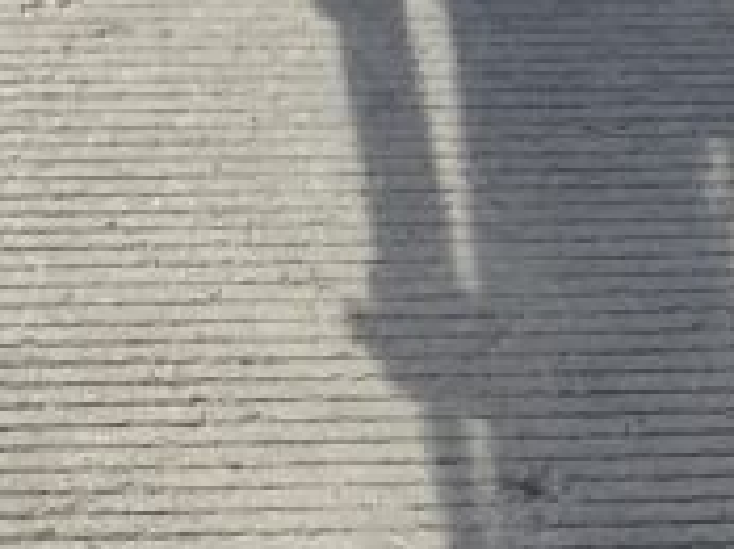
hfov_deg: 11.6
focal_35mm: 170
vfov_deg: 7.7
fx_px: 3602
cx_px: 88
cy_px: -1023
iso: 16
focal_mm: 3
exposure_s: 1/1626
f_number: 1.8
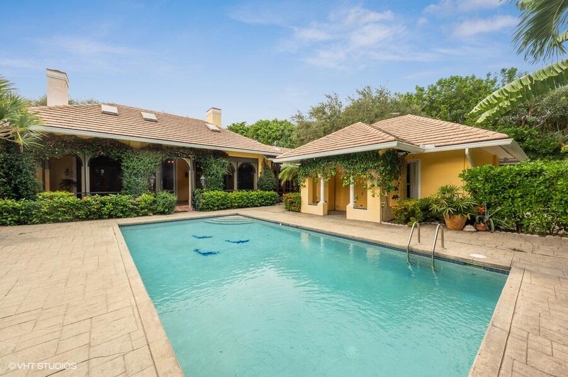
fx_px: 221
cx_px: 284
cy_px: 188
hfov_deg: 104.3
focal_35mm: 14
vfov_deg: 81.1
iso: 100
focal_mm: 14
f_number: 11
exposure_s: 1/125
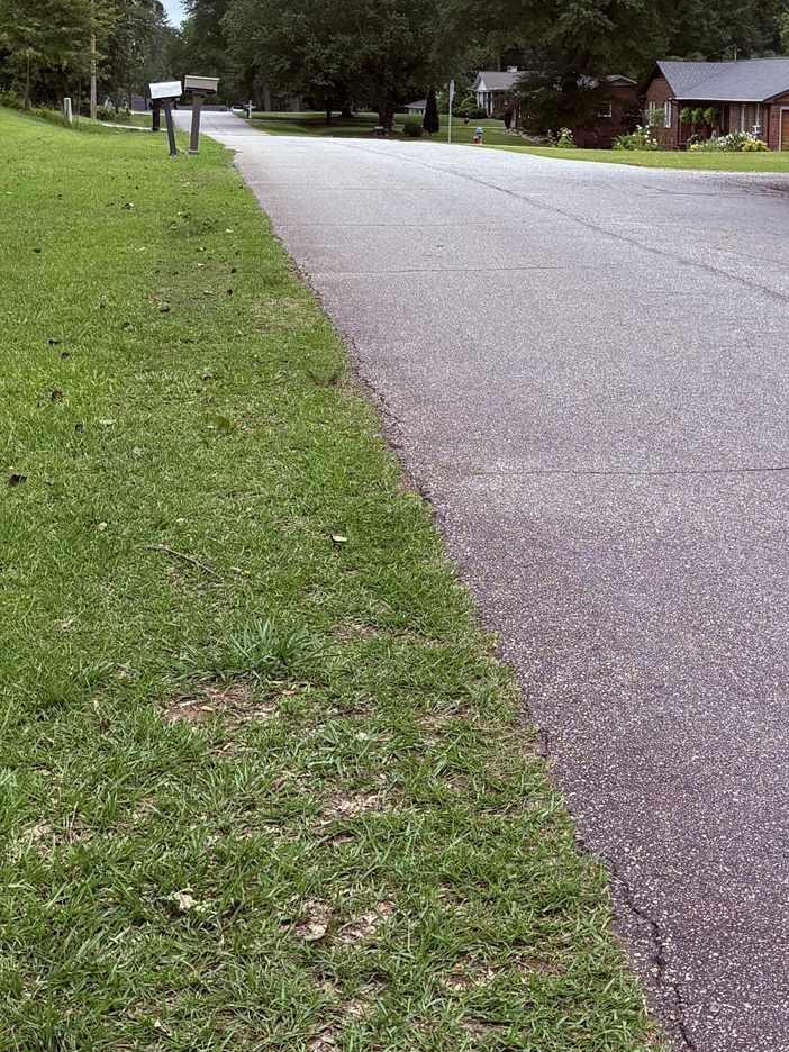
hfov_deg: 22.9
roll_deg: -0.4
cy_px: 289
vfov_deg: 29.9
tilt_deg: -5.2
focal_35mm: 64
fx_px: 1945
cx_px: 432
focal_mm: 5.96
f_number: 1.6
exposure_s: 1/3448
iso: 50
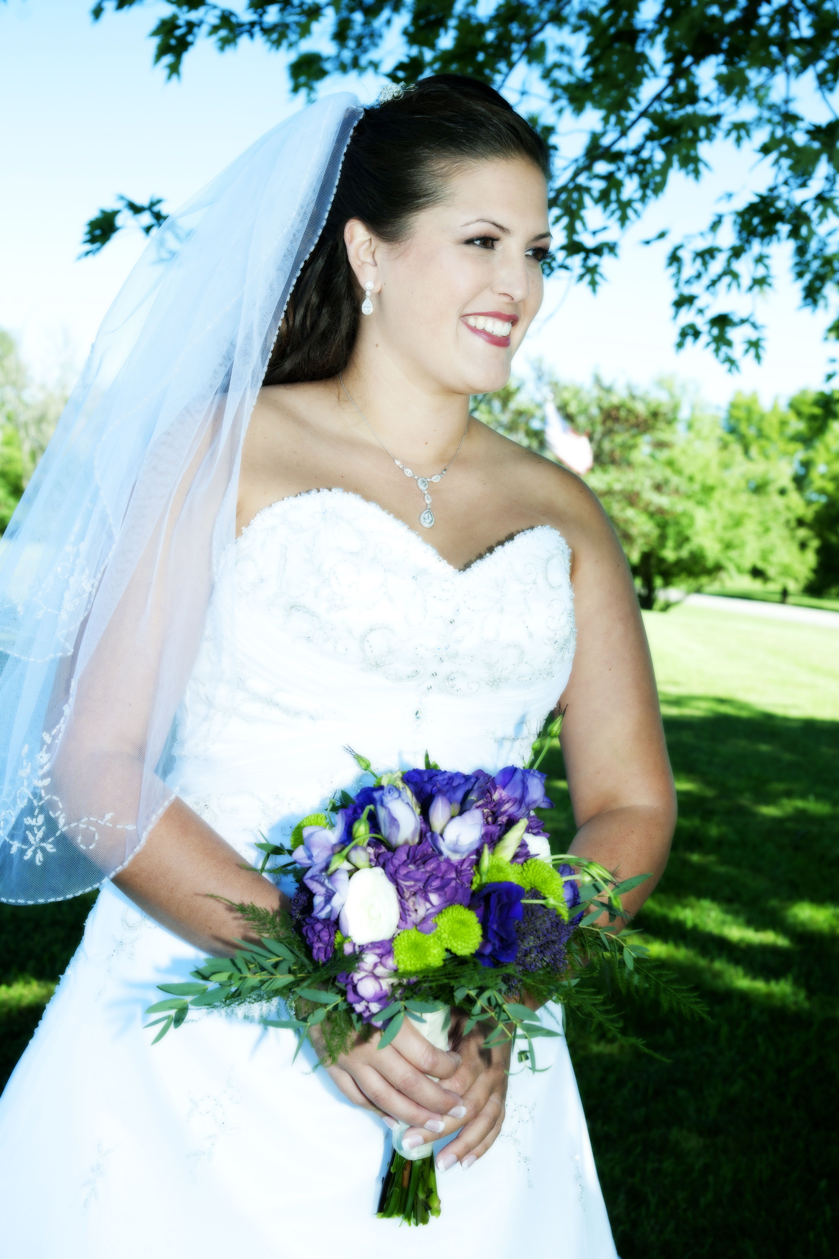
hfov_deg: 29.9
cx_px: 420
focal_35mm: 45
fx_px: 1573
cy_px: 630
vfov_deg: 43.6
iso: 160
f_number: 6.3
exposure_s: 1/320
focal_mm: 45
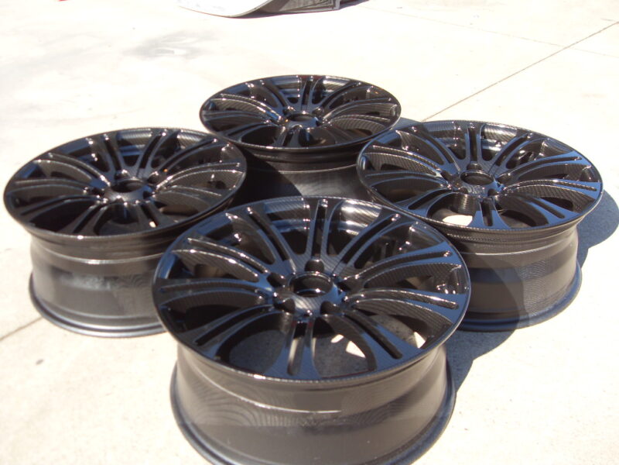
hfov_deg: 52.6
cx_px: 310
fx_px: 626
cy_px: 232
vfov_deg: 40.7
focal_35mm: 35
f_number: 2.8
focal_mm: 6.3
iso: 80
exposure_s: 1/350
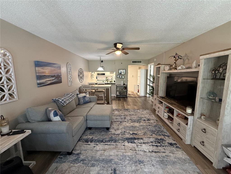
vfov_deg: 85.7
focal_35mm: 14
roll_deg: -0.1
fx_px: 93
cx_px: 116
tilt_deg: -7.5
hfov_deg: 102.1
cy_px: 87
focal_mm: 2.22
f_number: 2.2
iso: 400
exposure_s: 1/60
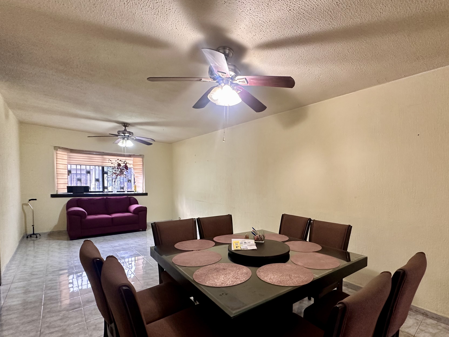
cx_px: 259
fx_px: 221
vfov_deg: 74.2
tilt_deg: -2.2
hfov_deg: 90.3
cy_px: 195
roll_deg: -1.5
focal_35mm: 17
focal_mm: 2.22
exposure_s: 1/60
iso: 320
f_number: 2.2
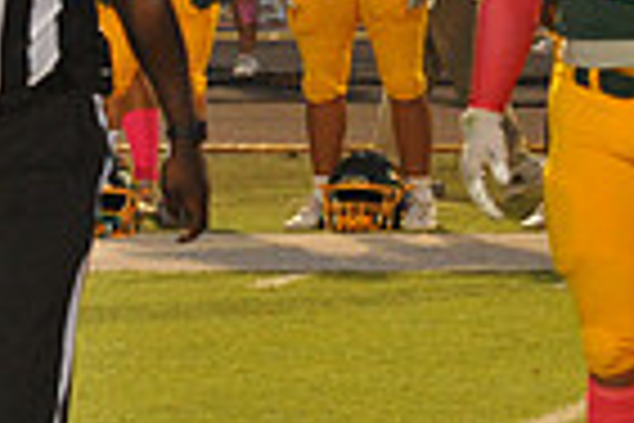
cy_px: -18
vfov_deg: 3.0
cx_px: 1187
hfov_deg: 4.4
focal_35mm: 460
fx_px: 8100
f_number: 5.6
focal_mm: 112
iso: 4000
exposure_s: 1/200
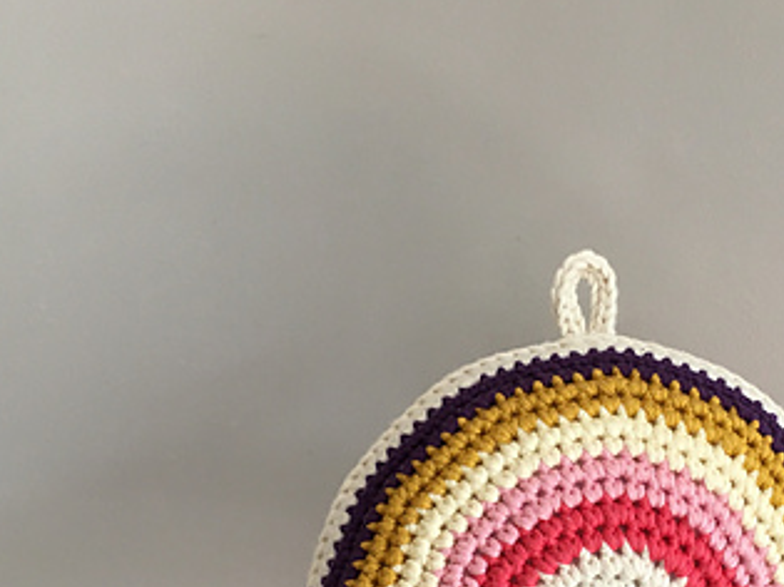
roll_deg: +1.5
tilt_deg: -21.5
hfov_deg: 31.9
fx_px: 1336
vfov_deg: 24.4
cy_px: 463
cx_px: 620
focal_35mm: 59
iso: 40
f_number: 2.2
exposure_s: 1/33
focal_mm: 4.15
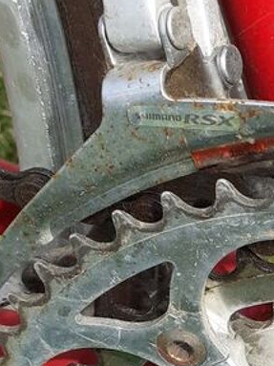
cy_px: 388
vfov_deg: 20.1
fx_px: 993
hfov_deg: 14.6
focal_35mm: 94
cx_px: 411
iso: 40
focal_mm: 3.6
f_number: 1.9
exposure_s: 1/381
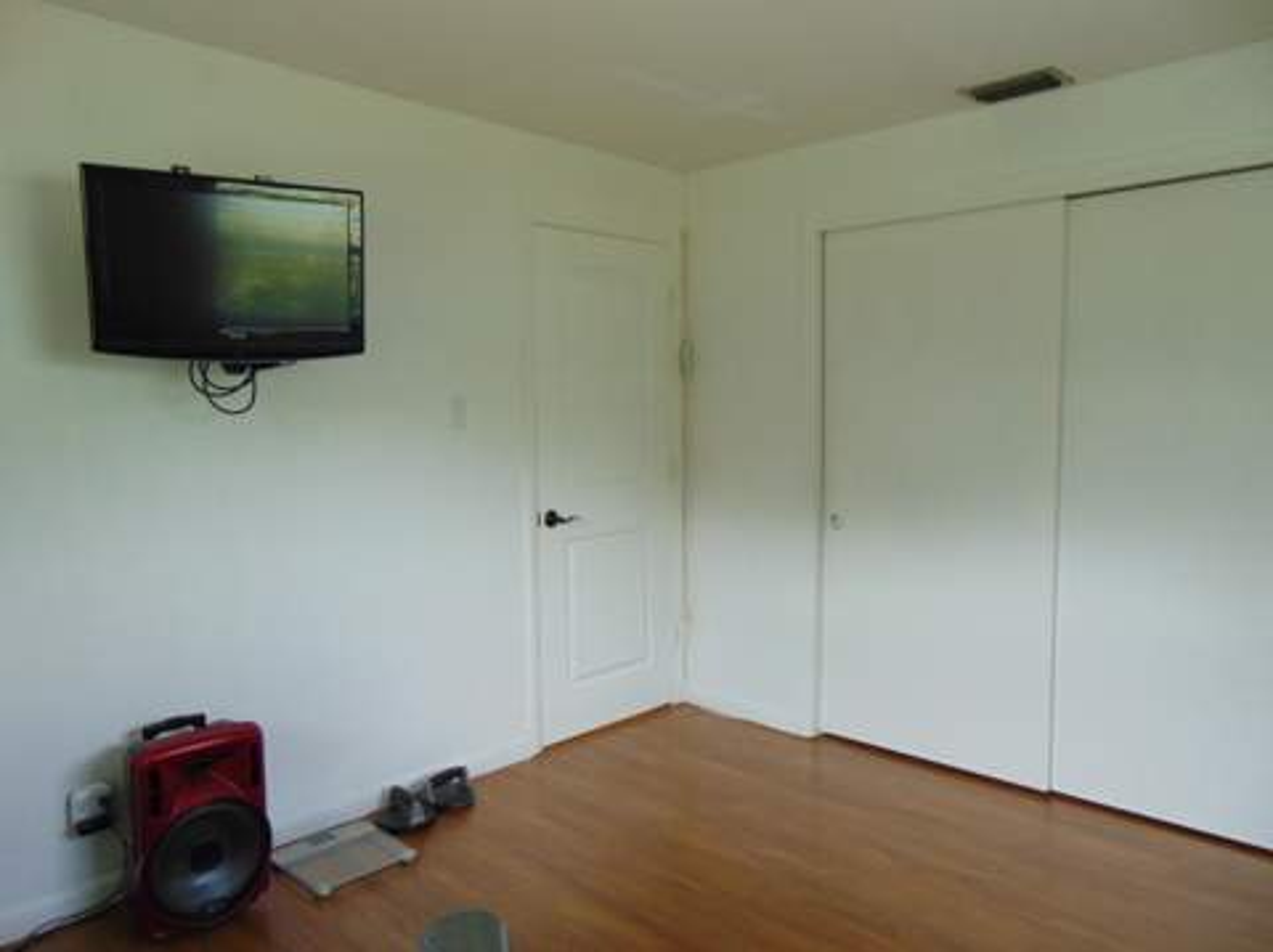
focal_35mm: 25
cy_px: 476
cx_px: 636
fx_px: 918
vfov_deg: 54.8
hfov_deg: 69.4
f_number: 3
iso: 160
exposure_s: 1/30
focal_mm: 4.5
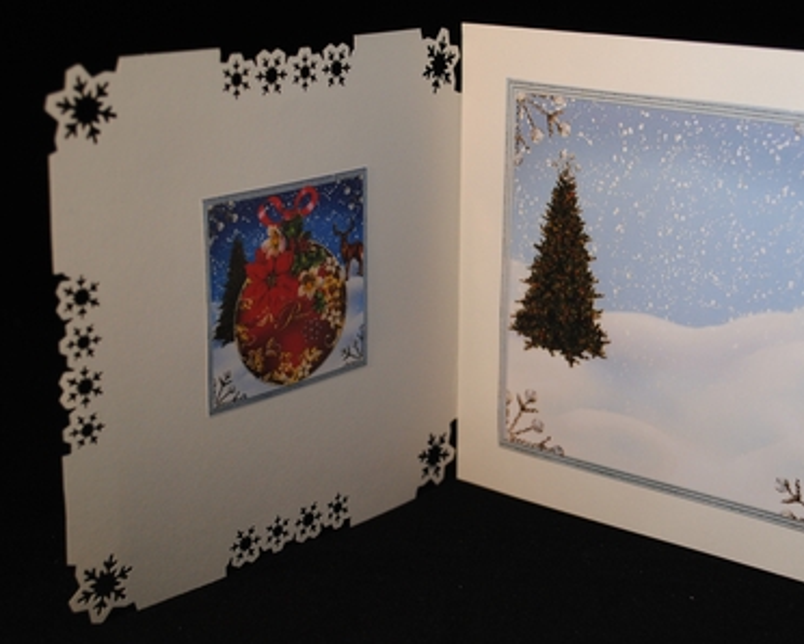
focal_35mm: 58
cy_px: 321
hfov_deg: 32.4
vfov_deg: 26.3
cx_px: 482
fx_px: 1381
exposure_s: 1/30
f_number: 5
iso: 320
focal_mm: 34
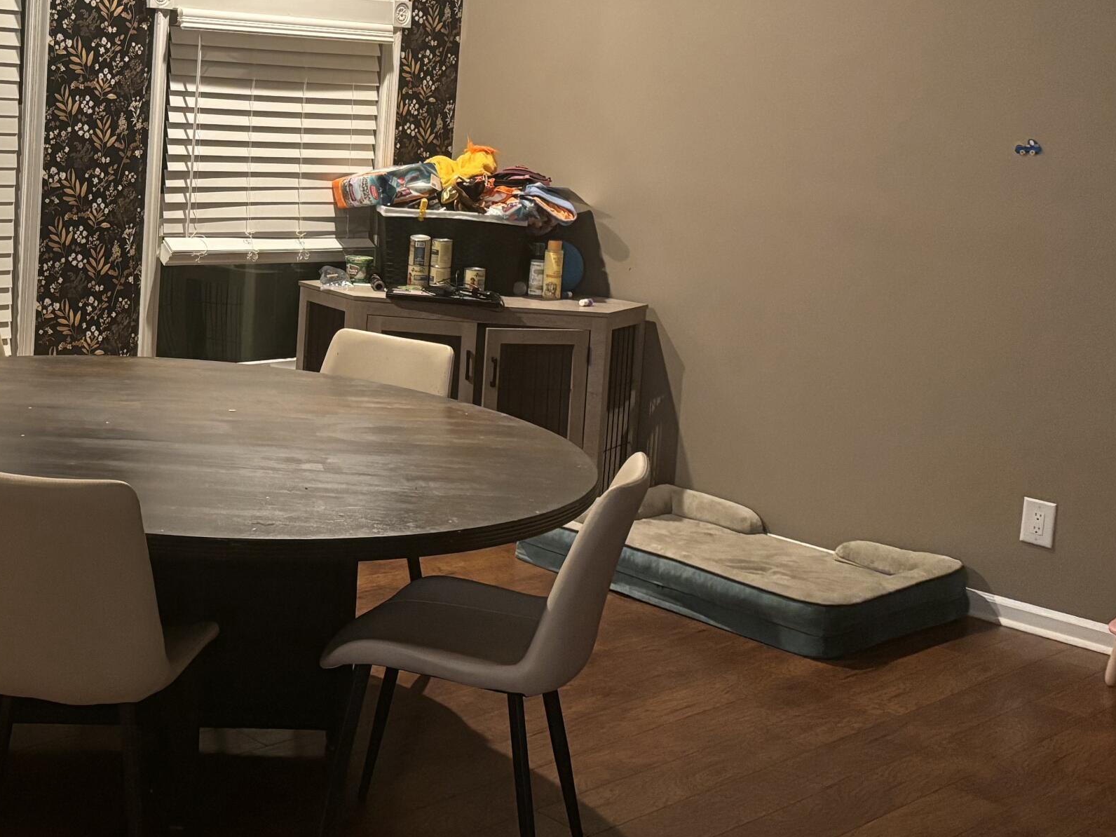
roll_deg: -2.4
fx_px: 1580
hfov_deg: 36.5
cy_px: 215
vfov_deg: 29.2
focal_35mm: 49
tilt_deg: -4.1
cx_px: 111
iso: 640
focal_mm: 5.96
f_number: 1.6
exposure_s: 1/40
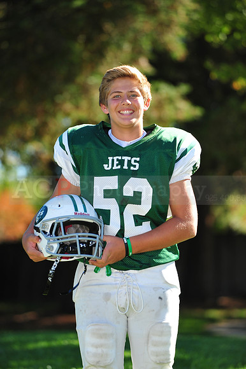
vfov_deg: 10.3
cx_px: 123
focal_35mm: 200
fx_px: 2052
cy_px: 184
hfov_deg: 6.9
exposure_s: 1/1000
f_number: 4.5
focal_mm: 200
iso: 400
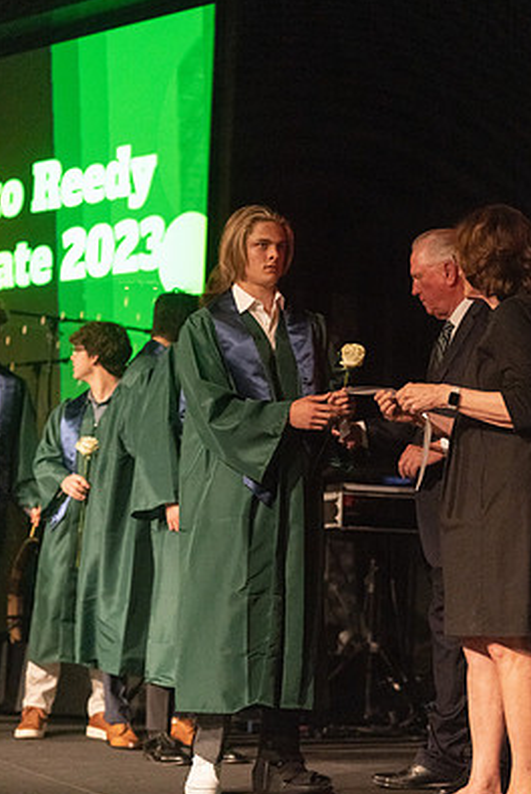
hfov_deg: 13.8
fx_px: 2186
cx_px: 292
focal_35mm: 99
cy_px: 424
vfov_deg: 20.6
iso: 16000
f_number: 2.8
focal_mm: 87
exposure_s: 1/1000
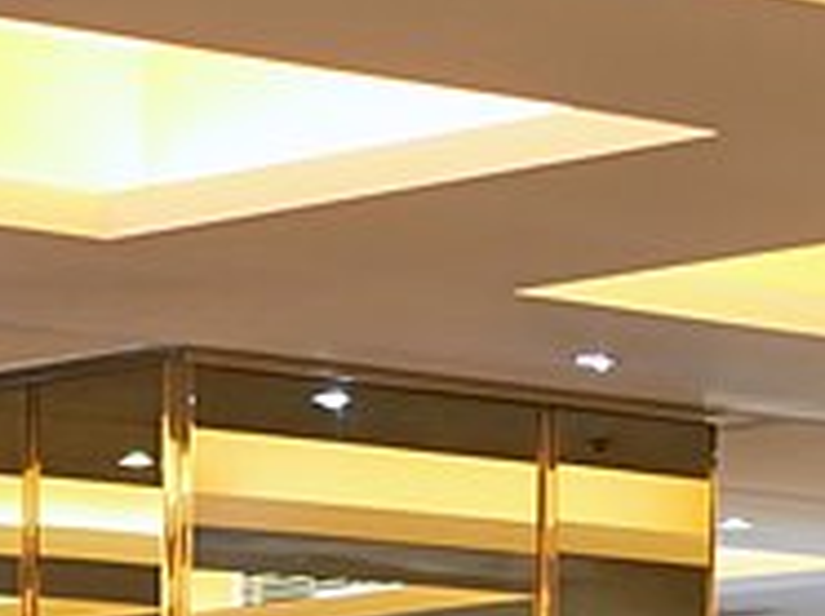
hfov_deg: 7.4
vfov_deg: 5.4
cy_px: 1403
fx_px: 6403
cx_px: 710
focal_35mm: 269
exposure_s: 1/60
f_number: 1.8
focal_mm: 25
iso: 400
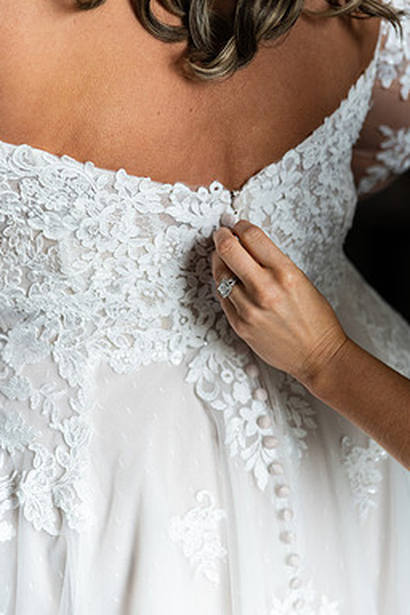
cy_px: 274
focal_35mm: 82
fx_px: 1401
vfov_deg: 24.8
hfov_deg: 16.6
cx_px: 231
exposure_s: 1/640
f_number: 2.8
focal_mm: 70
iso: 2000
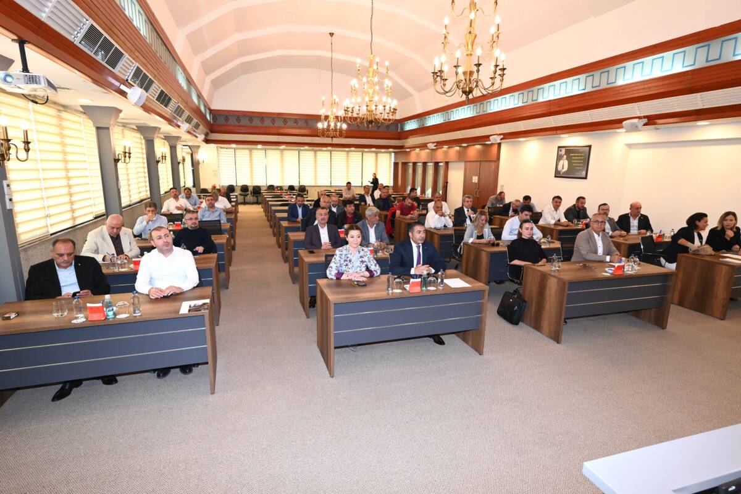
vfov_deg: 64.6
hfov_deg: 86.9
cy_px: 247
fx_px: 391
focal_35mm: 19
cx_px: 370
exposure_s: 1/60
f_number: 6.3
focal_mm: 19
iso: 1600
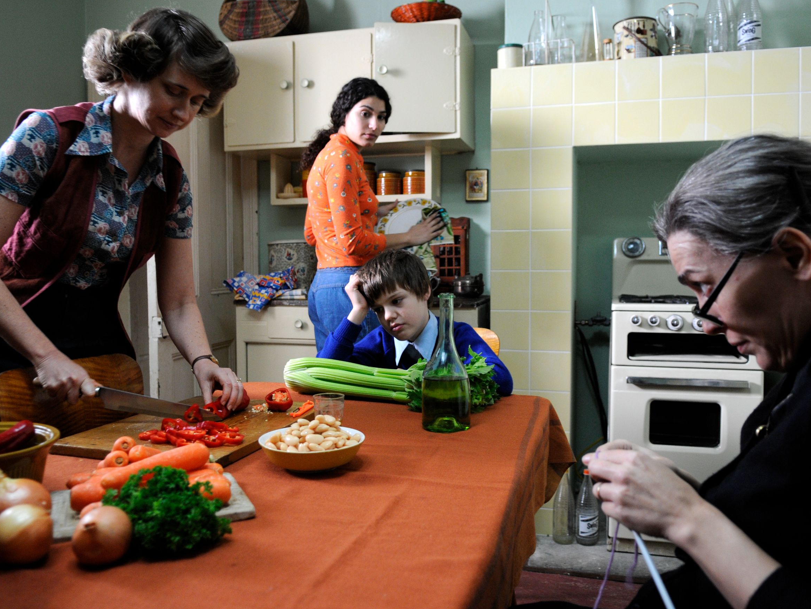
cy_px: 300
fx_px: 669
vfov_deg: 48.9
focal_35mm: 29
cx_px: 402
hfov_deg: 62.4
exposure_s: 1/40
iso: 640
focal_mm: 17
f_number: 2.8
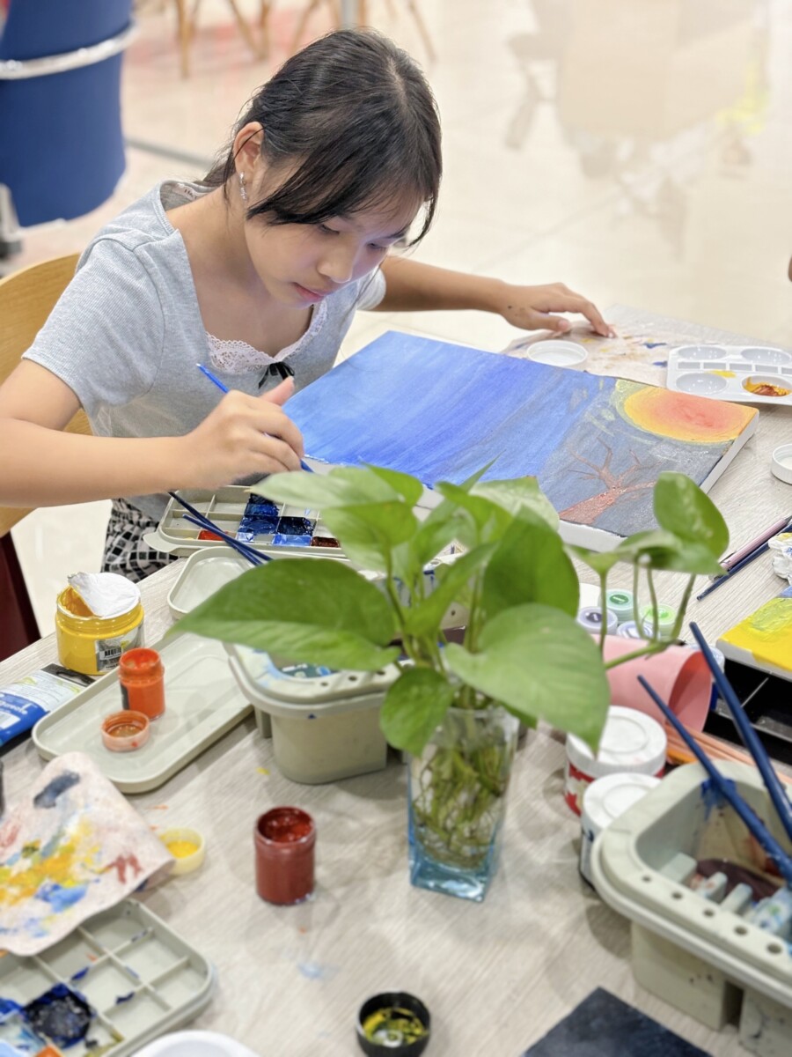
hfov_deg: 28.0
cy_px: 528
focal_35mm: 52
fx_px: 1586
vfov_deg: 36.8
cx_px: 396
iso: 160
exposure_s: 1/50
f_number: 1.6
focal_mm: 5.96
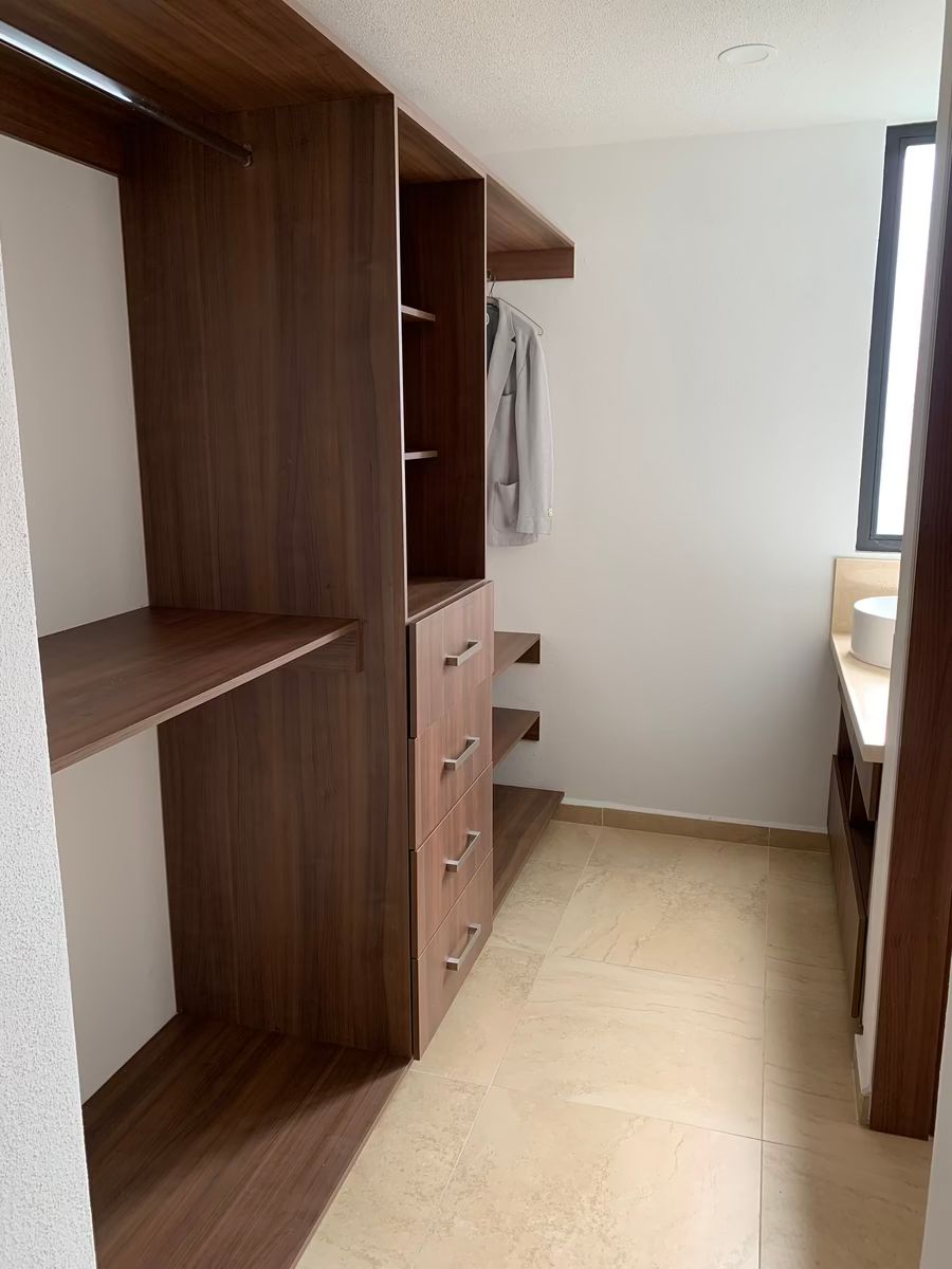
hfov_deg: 53.1
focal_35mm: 26
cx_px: 476
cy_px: 634
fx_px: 953
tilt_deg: -10.1
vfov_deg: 67.3
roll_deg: +1.1
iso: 40
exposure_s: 1/121
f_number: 1.8
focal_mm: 4.25
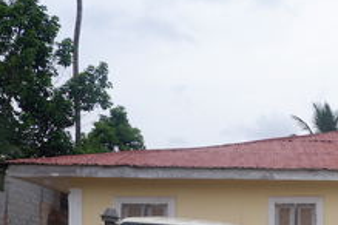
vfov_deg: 21.0
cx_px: 411
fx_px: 591
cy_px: 214
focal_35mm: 63
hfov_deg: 27.8
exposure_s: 1/180
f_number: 8
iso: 200
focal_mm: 15
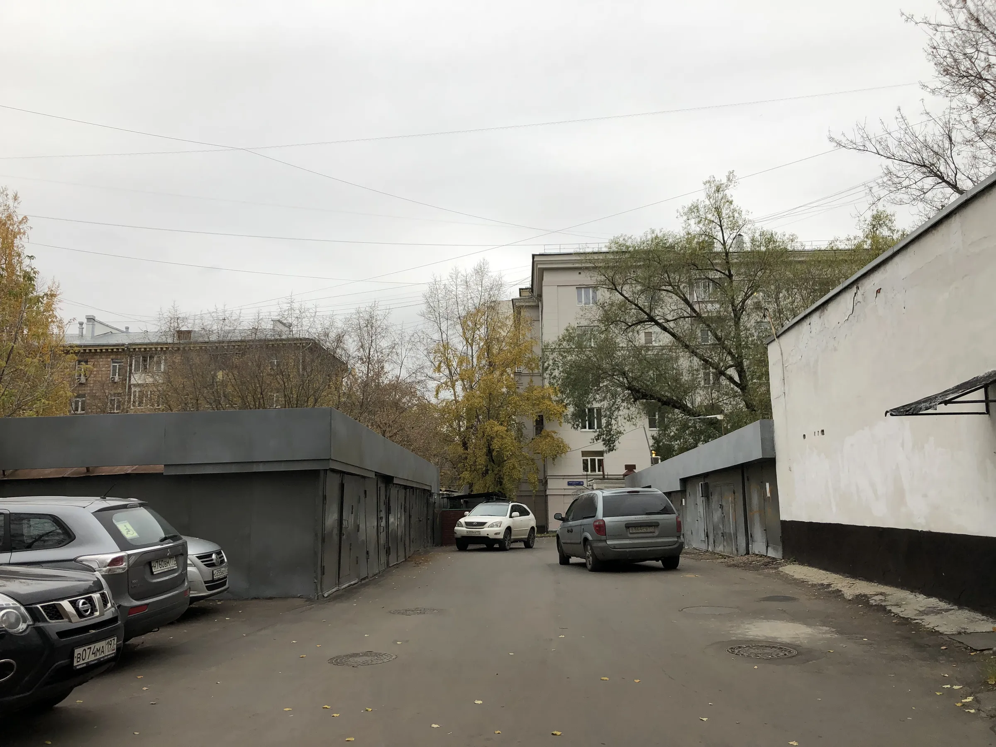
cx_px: 498
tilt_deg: +8.9
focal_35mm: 28
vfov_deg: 49.7
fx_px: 806
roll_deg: +1.2
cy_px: 374
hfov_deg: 63.4
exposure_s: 1/120
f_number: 1.8
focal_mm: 4
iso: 20
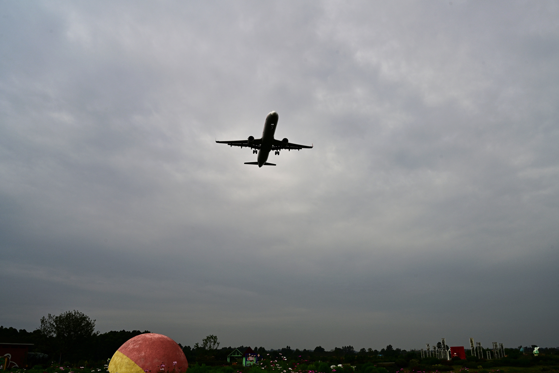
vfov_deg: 43.0
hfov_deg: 61.1
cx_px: 280
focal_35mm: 30
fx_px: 474
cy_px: 186
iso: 160
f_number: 11
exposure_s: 1/320
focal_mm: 30.5
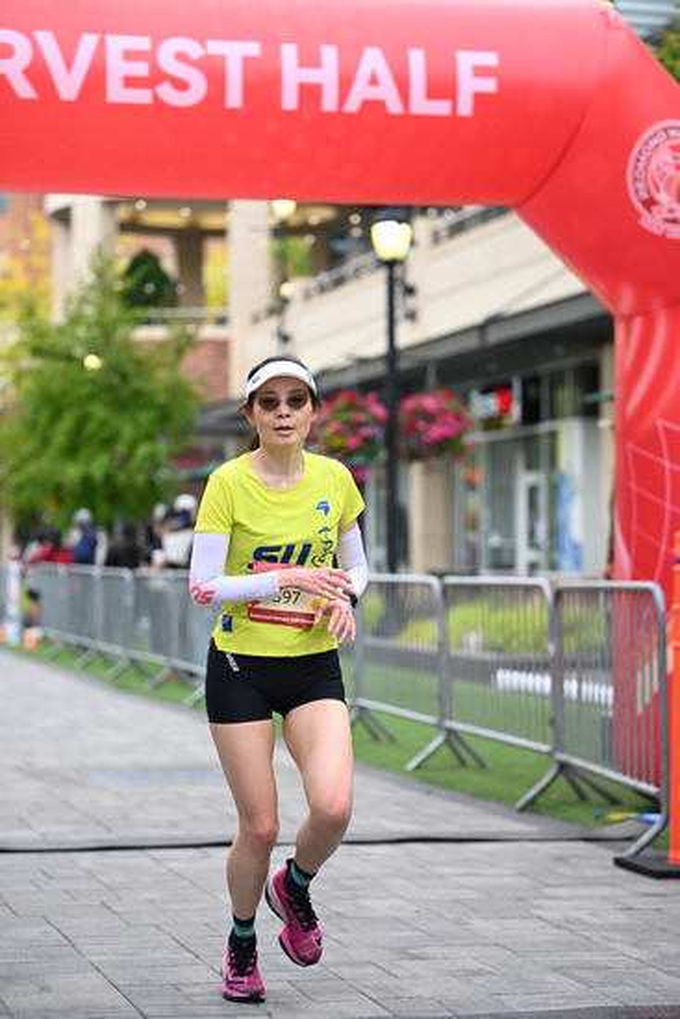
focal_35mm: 89
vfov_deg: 22.9
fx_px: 2520
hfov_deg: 15.4
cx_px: 340
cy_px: 510
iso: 1000
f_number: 2.8
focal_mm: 89
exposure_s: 1/1600
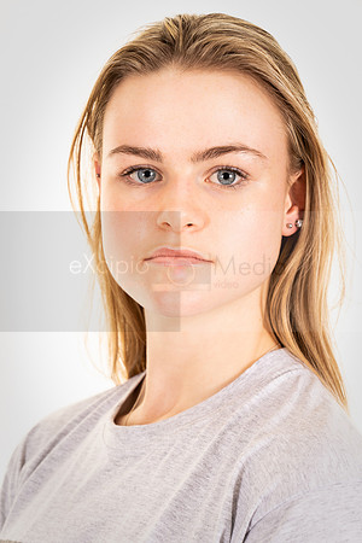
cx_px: 181
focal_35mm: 70
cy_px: 272
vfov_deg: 28.8
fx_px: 1056
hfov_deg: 19.5
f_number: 9
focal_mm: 70
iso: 100
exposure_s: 1/125
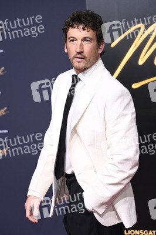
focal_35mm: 135
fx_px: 879
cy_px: 118
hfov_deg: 10.1
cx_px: 78
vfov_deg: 15.2
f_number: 5.6
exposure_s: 1/250
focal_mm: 135
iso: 500
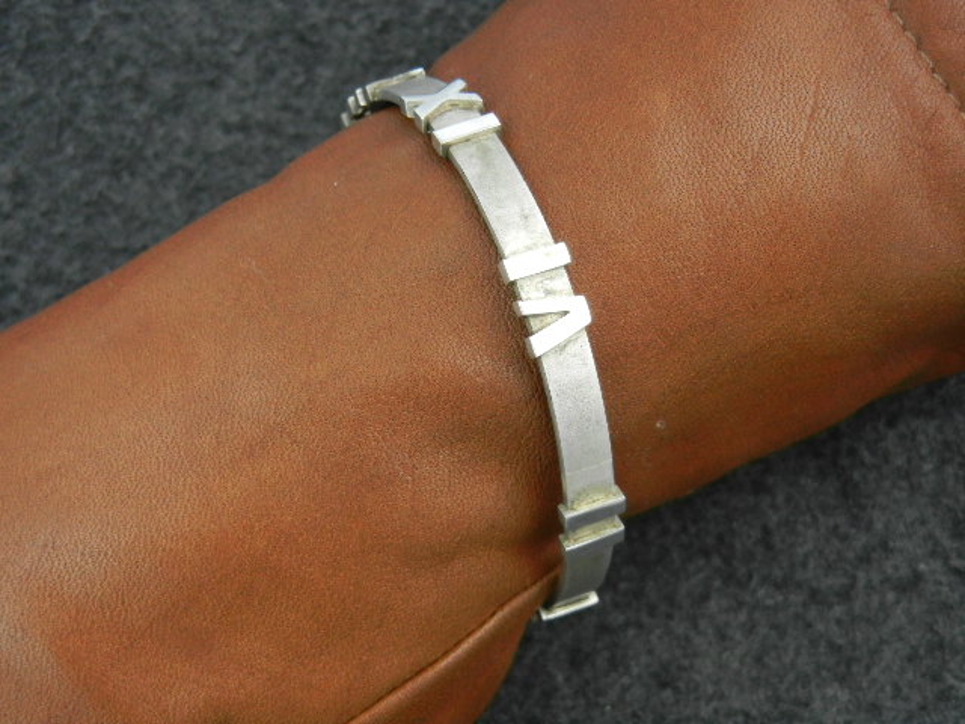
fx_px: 1896
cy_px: 362
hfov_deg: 28.6
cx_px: 482
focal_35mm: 68
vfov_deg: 21.6
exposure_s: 1/6
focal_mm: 12.2
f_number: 4.1
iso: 200
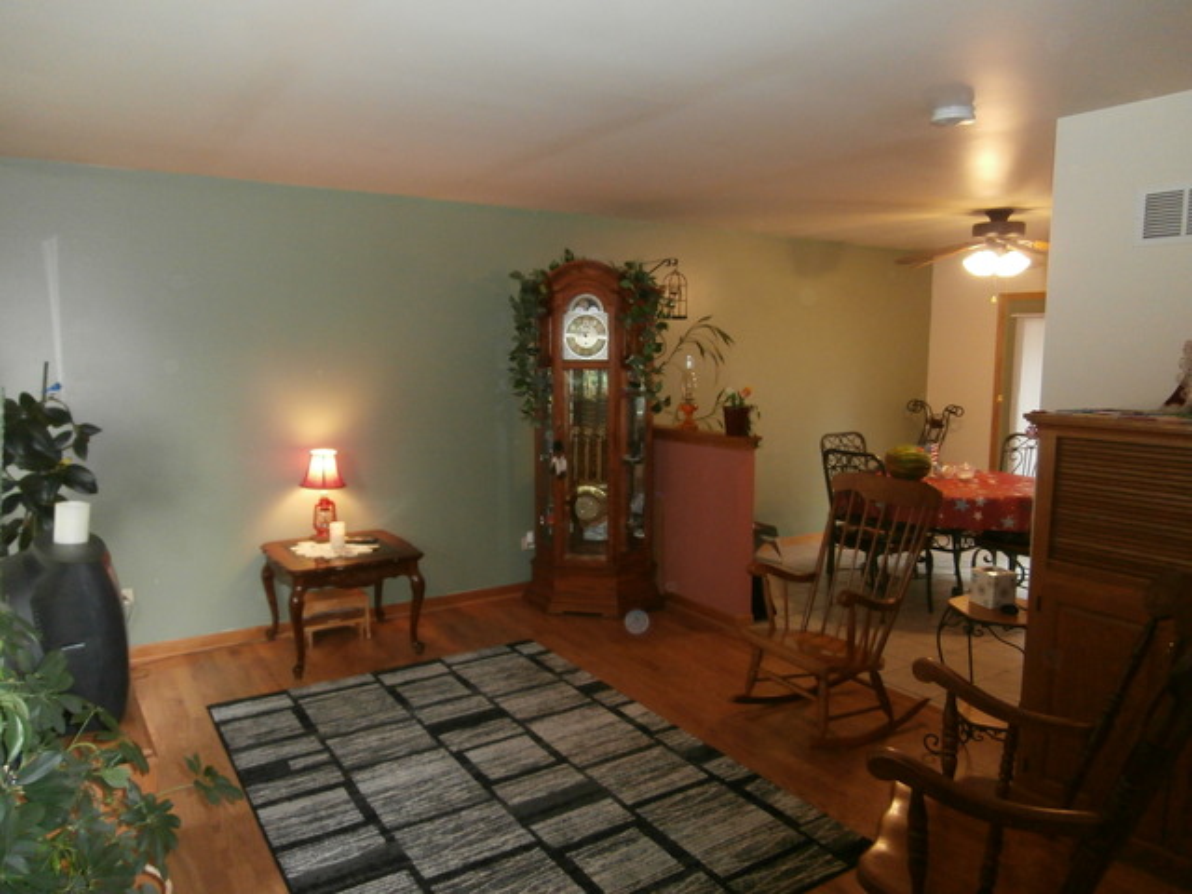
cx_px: 596
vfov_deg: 56.8
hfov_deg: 71.6
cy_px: 447
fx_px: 826
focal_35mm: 24
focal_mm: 4.2
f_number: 3
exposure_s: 1/30
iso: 320
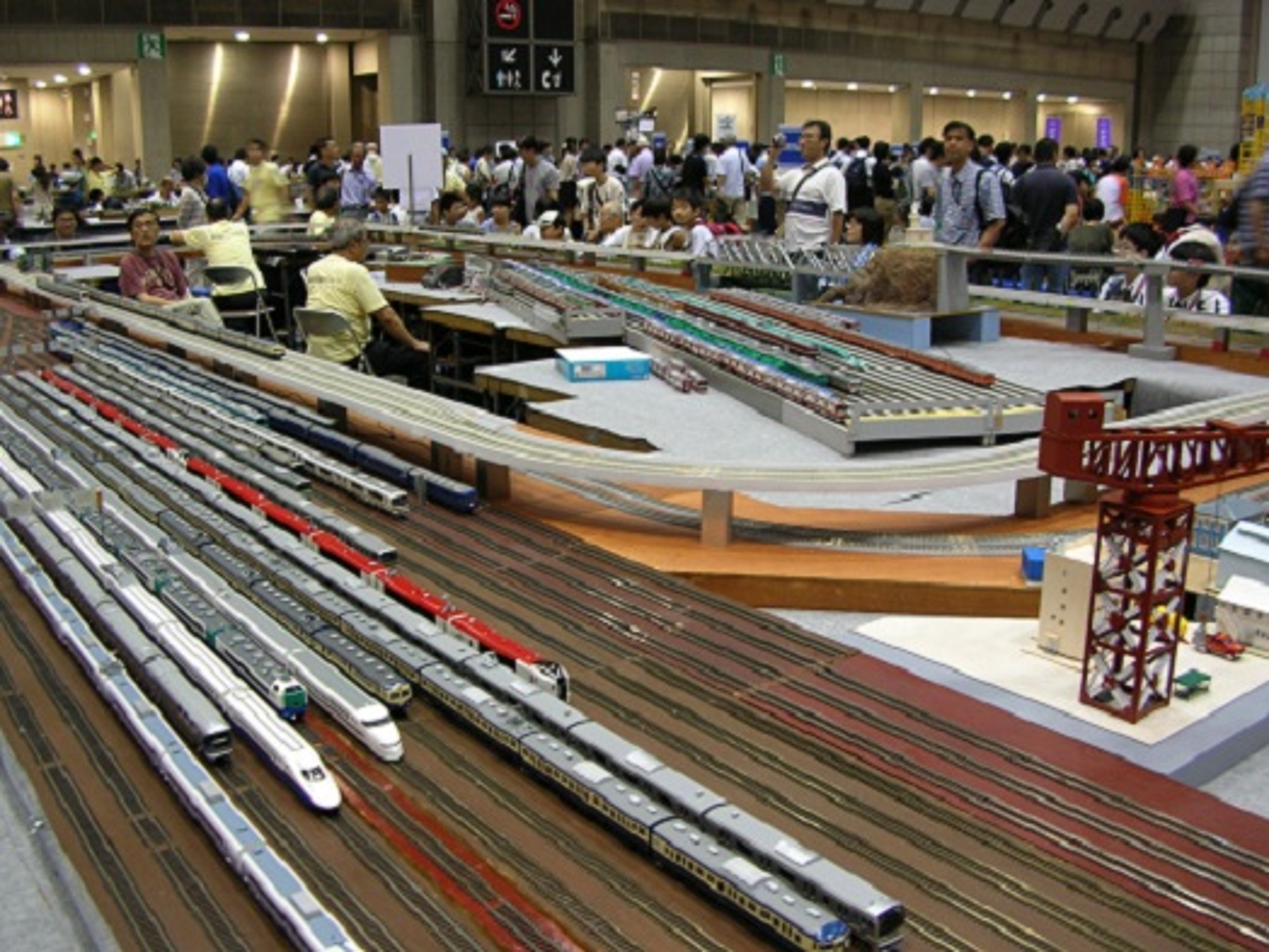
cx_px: 634
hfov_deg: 52.6
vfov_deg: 40.7
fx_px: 1283
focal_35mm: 35
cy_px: 476
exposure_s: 1/10.4
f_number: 2.8
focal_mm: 5.8
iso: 50
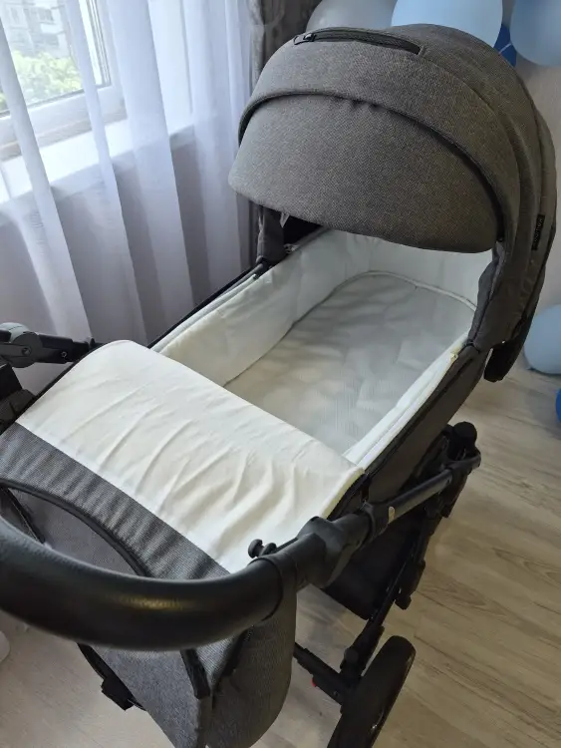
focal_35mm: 23
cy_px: 374
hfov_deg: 58.9
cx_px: 280
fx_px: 497
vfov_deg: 73.9
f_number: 1.8
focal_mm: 5.4
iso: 64
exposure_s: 1/180
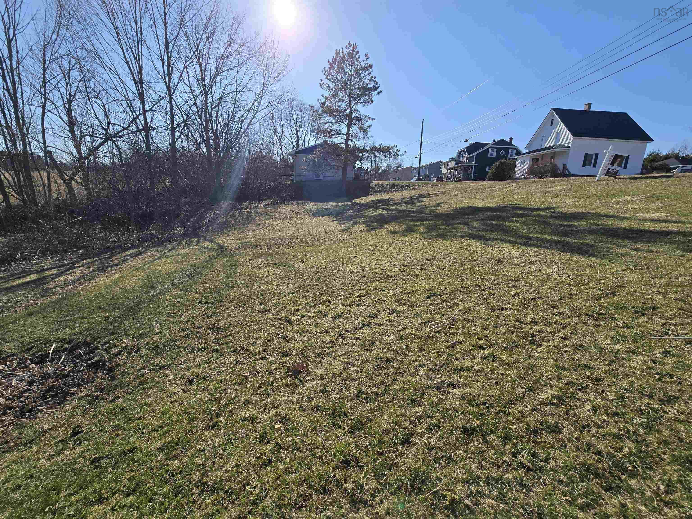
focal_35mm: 13
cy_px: 260
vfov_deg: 89.9
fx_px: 260
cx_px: 346
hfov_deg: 106.2
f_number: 2.2
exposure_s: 1/2797
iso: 50
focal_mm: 2.2
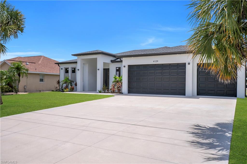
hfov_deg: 61.9
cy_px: 82
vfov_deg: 43.6
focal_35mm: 30
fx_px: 206
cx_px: 124
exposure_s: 1/500
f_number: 8
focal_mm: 20
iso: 100
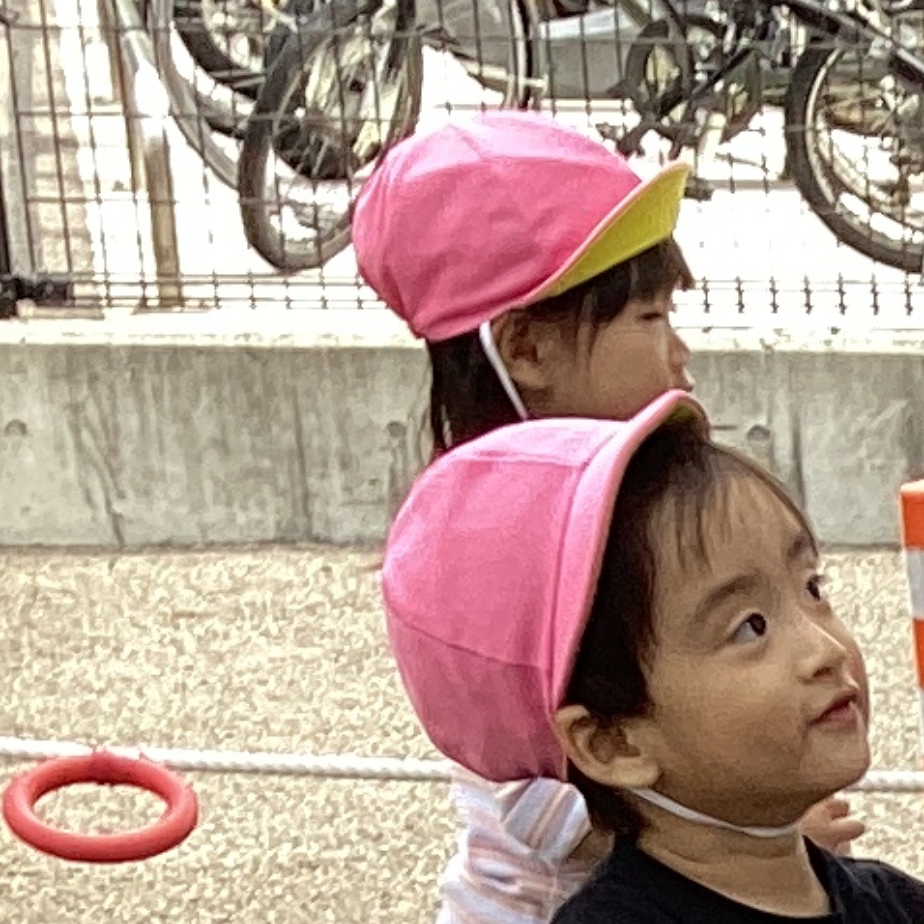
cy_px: 2229
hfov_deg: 8.2
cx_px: 2610
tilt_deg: -24.6
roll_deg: -1.9
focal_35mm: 187
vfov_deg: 8.5
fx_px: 5647
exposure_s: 1/164
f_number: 2.4
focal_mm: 3.3
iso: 25
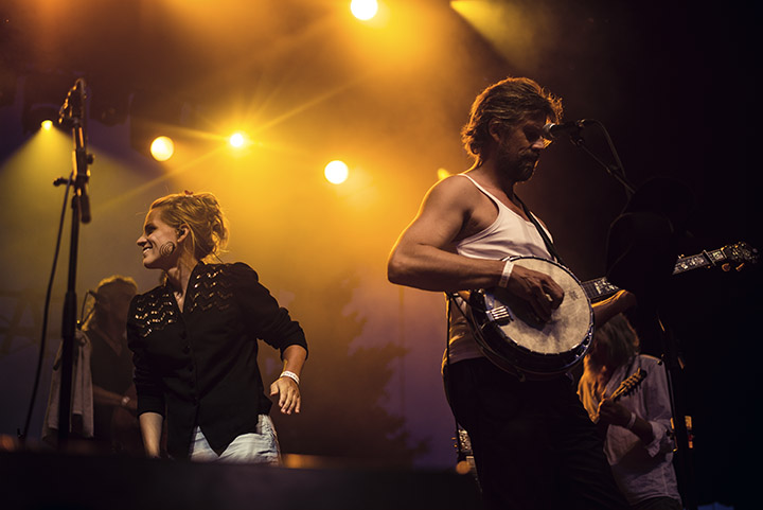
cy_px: 255
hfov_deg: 39.6
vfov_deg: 27.0
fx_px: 1060
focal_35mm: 50
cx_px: 382
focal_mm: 50
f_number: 1.8
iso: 250
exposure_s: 1/2500
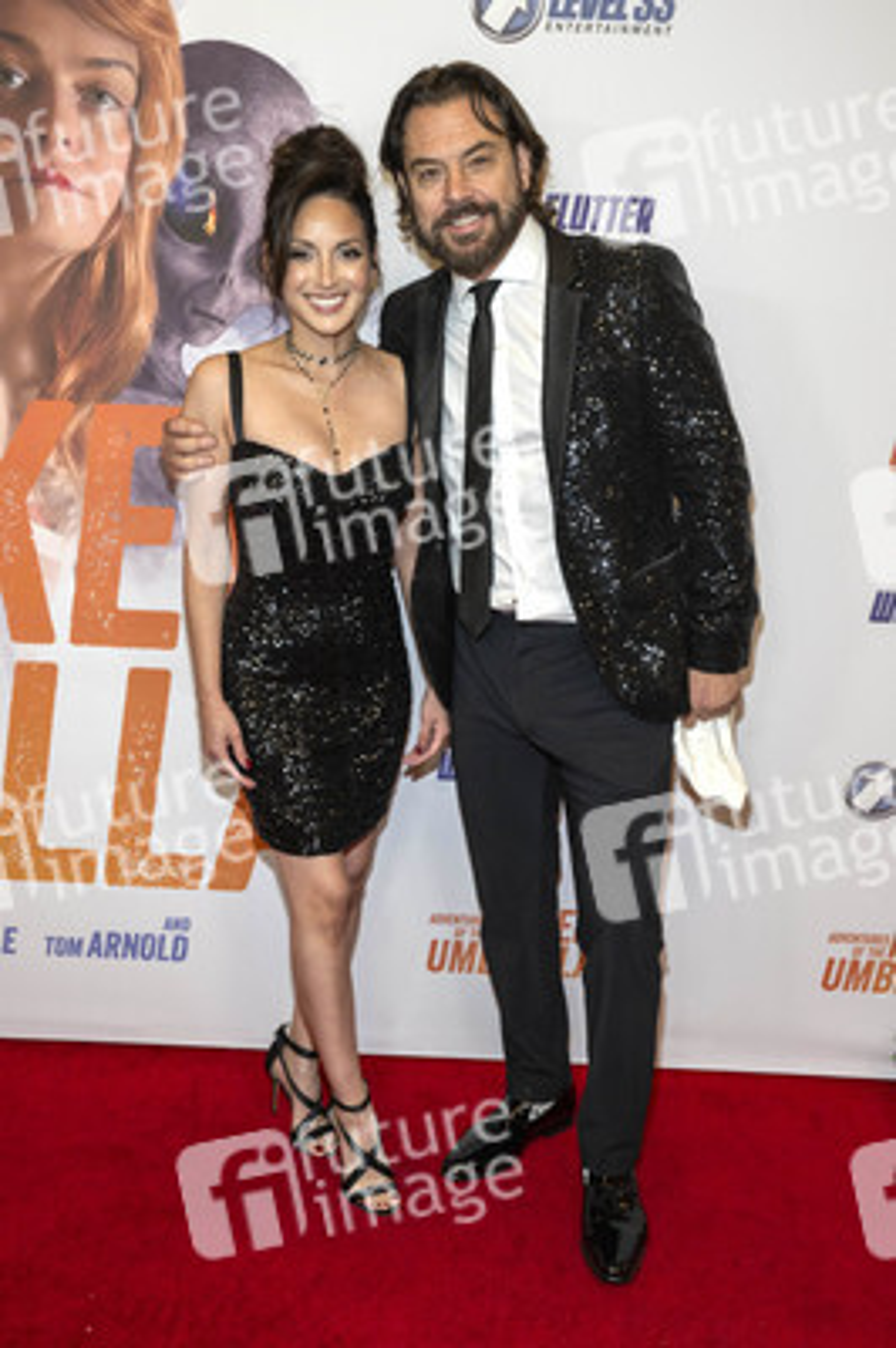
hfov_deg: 39.4
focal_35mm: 34
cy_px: 674
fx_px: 1253
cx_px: 448
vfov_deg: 56.5
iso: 800
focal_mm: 33.5
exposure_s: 1/200
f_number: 5.6
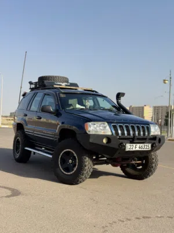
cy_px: 116
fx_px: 322
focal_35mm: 48
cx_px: 87
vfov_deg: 39.7
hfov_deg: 30.3
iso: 64
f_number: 1.78
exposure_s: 1/4049
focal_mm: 6.76
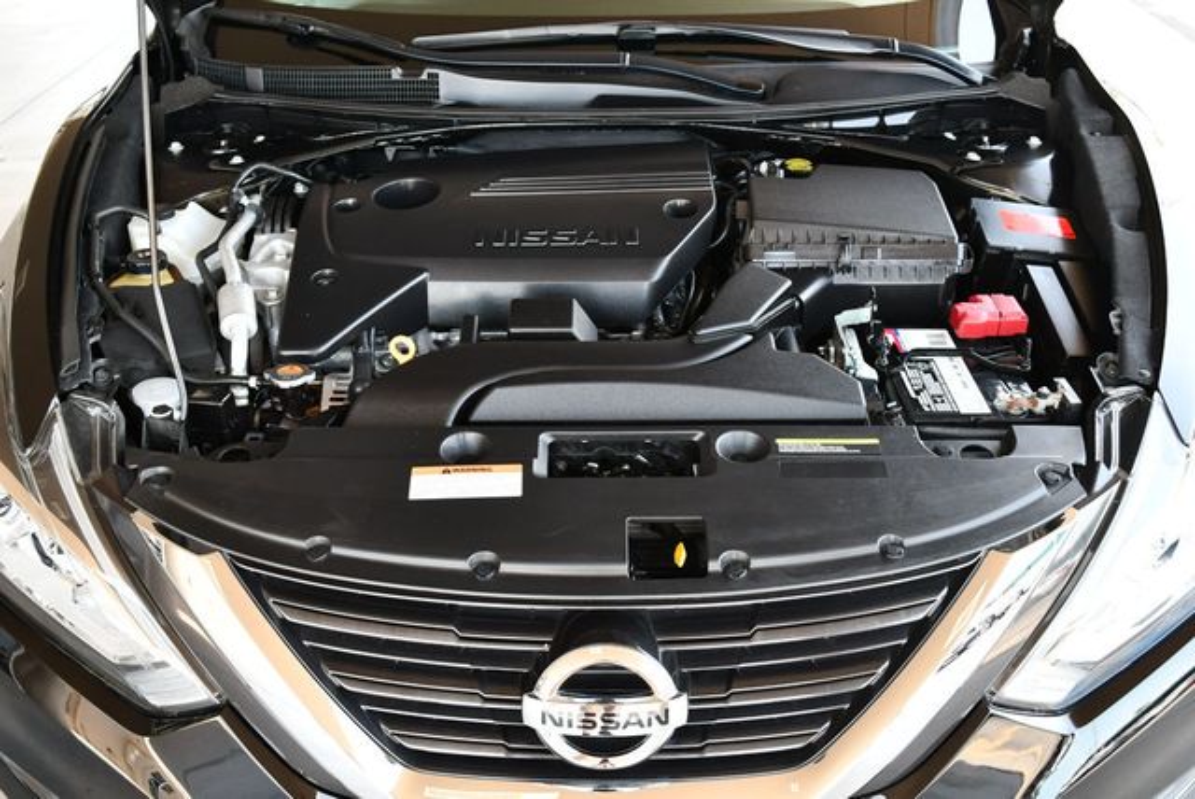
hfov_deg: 53.1
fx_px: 1196
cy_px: 400
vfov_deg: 36.9
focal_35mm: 36
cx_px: 598
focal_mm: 18
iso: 640
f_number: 3.5
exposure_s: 1/250
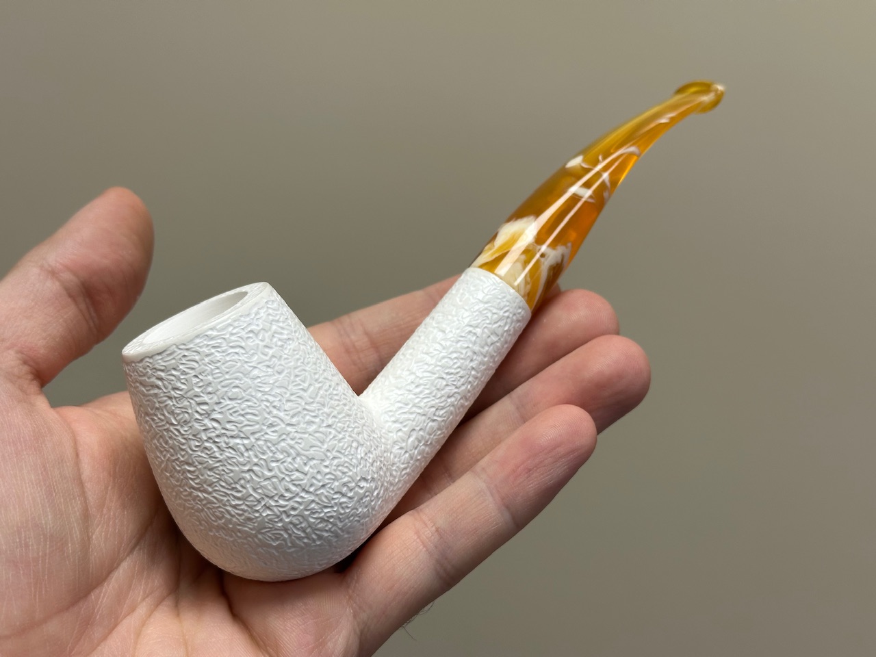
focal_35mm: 48
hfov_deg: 39.7
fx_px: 1215
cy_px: 328
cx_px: 438
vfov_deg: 30.3
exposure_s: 1/121
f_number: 1.78
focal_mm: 6.86
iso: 50
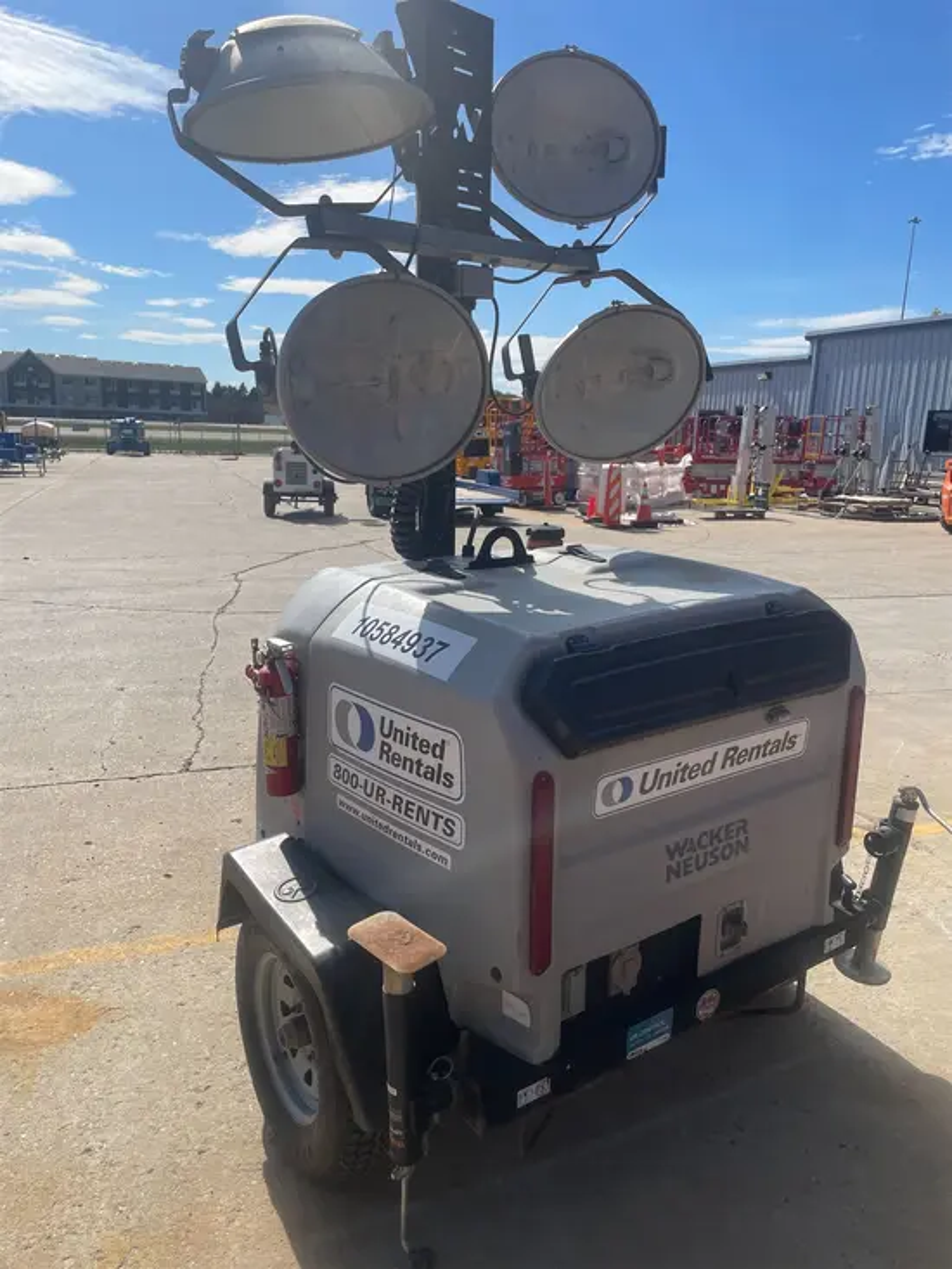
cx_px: 476
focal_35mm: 26
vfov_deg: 67.3
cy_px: 634
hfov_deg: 53.1
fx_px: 953
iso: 32
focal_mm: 4.2
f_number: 1.6
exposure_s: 1/4132
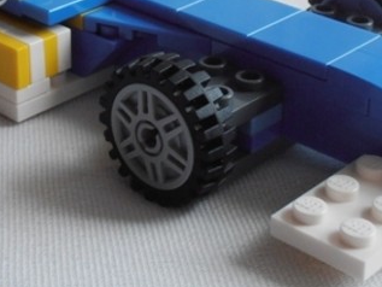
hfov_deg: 18.6
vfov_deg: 13.9
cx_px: 114
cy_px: -3
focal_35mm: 105
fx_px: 1159
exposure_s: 1/160
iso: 80
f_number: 3.9
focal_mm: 6.61
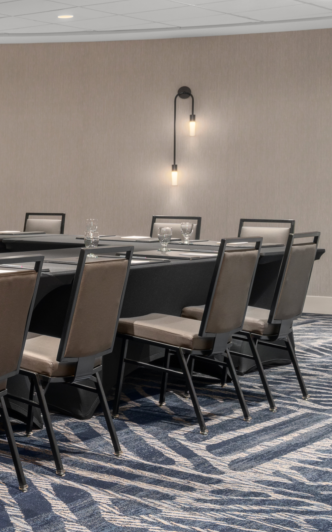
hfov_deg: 15.5
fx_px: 1057
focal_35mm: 73
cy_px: 190
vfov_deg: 28.1
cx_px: -253
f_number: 11
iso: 1600
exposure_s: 1/250
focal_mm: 31
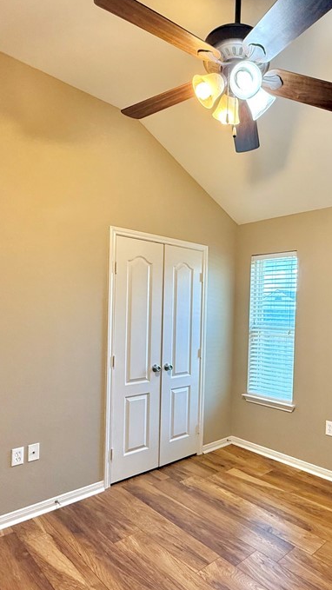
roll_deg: -1.8
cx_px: 243
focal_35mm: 23
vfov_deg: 78.6
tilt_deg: -0.4
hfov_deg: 47.9
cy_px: 315
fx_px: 360
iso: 250
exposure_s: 1/120
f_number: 2.2
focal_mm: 2.22
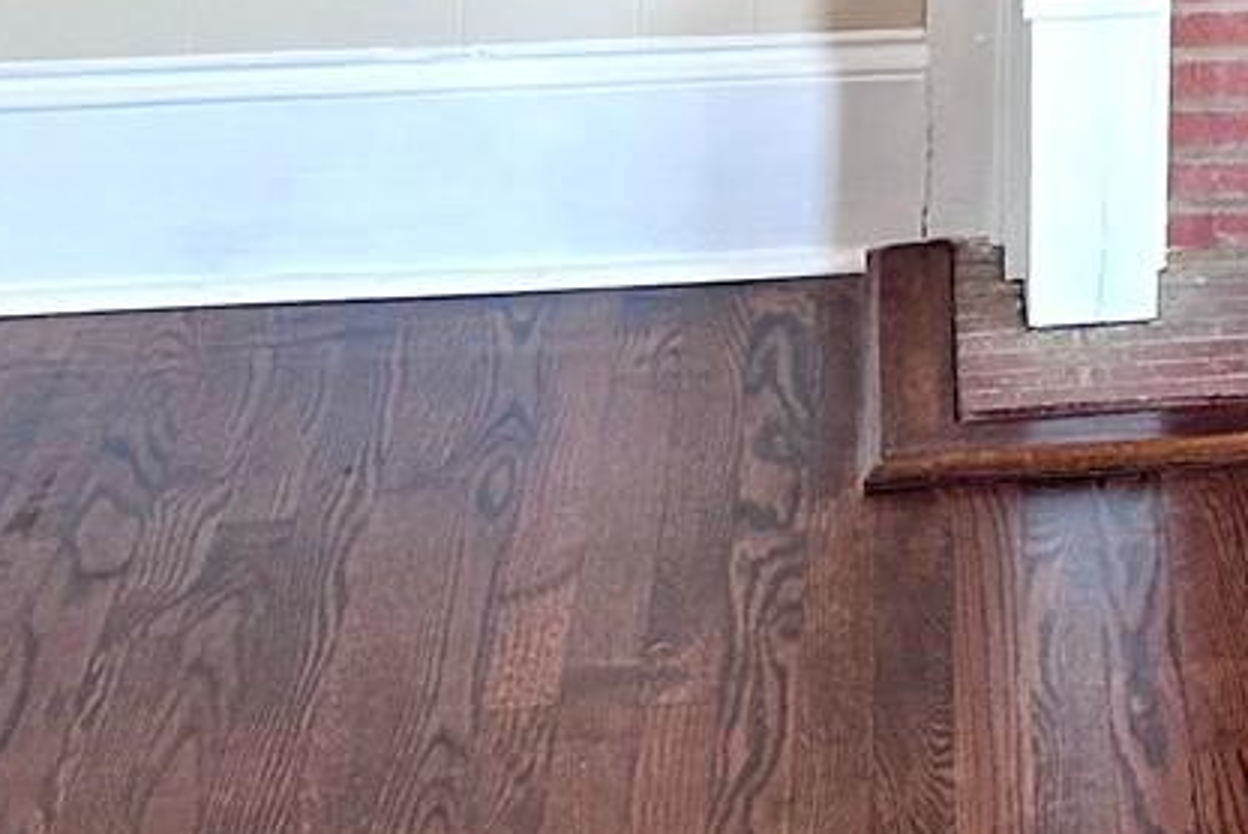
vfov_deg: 9.7
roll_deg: -3.2
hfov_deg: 14.0
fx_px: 4614
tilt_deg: -7.7
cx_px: 2097
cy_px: -759
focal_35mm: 133
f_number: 1.5
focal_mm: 5.7
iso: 80
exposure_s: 1/120
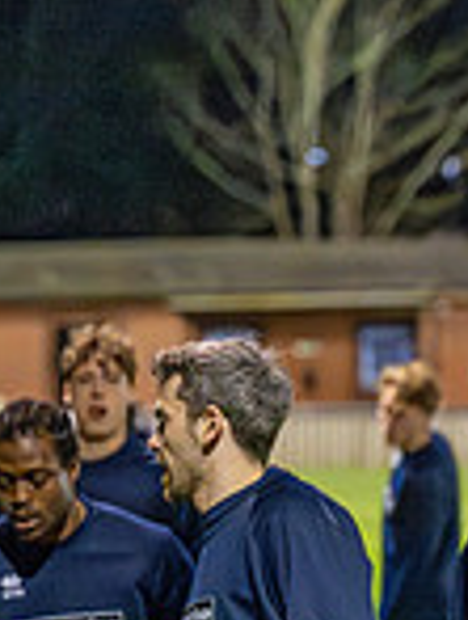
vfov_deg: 5.4
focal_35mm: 367
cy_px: 711
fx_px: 6587
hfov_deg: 4.1
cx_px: 683
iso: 8000
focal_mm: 97
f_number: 2.8
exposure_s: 1/500
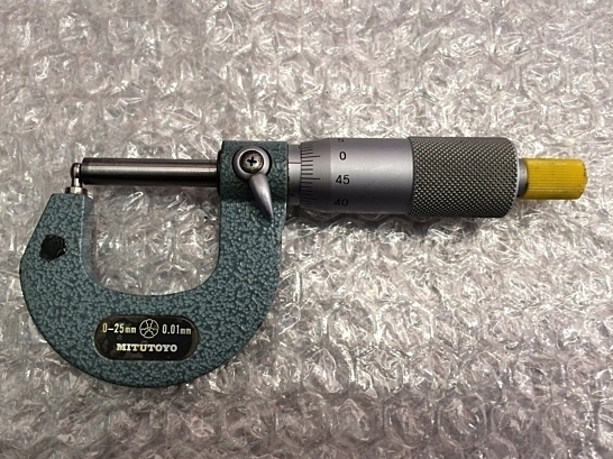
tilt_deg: -78.7
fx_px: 602
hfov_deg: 53.9
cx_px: 275
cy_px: 223
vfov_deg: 41.8
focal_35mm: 34
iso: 50
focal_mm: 4.15
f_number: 2.2
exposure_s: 1/30
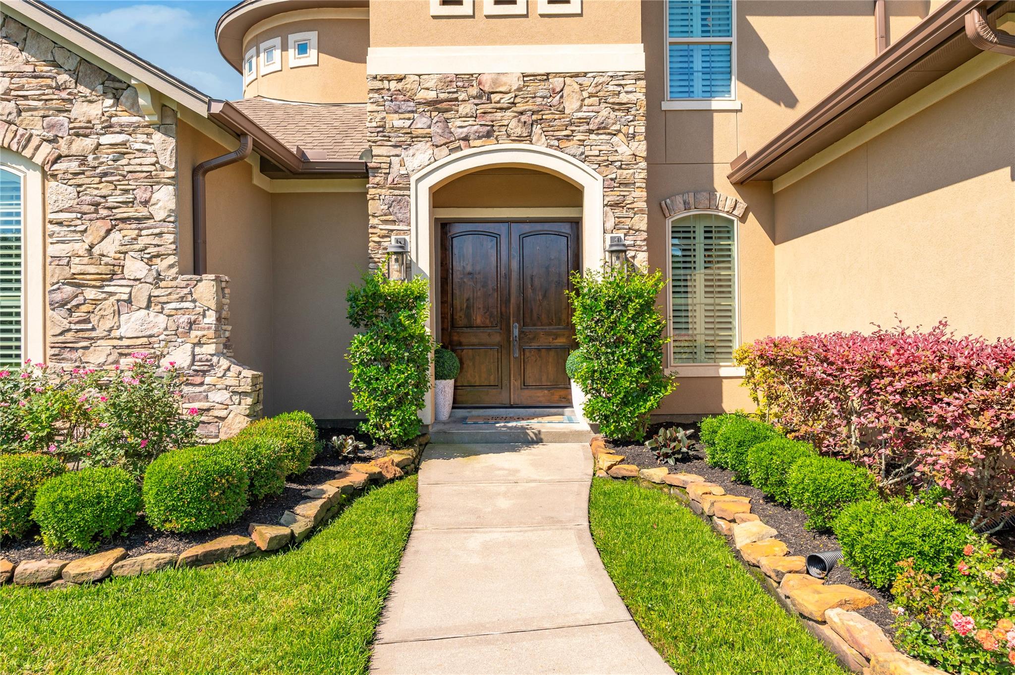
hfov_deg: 73.8
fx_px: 676
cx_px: 508
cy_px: 338
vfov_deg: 53.1
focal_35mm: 24
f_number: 11
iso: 125
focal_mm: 24
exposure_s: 1/160
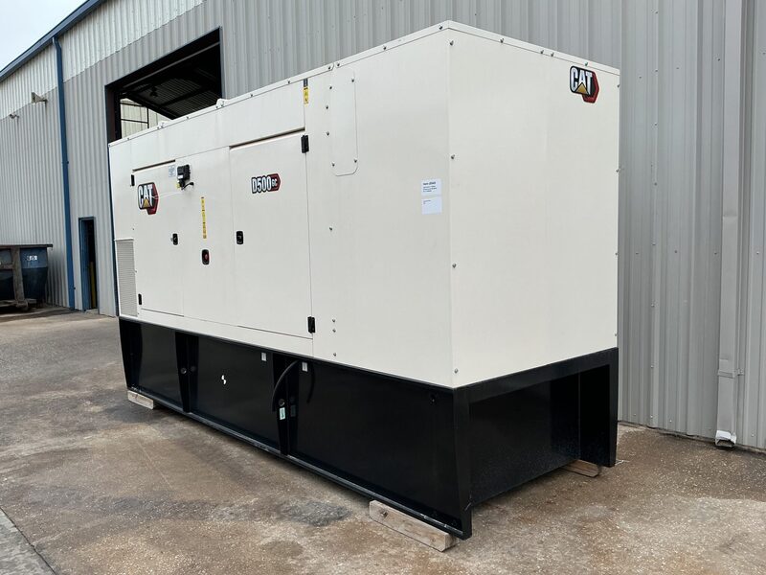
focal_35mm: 29
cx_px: 383
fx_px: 642
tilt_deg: -4.2
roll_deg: +0.6
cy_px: 288
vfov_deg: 48.2
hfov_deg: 61.7
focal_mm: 3
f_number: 1.8
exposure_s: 1/457
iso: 25
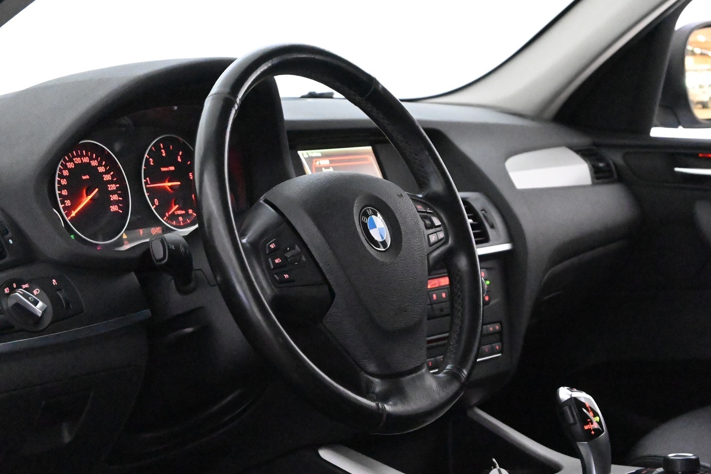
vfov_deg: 16.3
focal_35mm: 84
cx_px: 414
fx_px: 1659
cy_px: 231
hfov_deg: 24.2
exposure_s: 1/80
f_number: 6
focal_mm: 48
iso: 25600
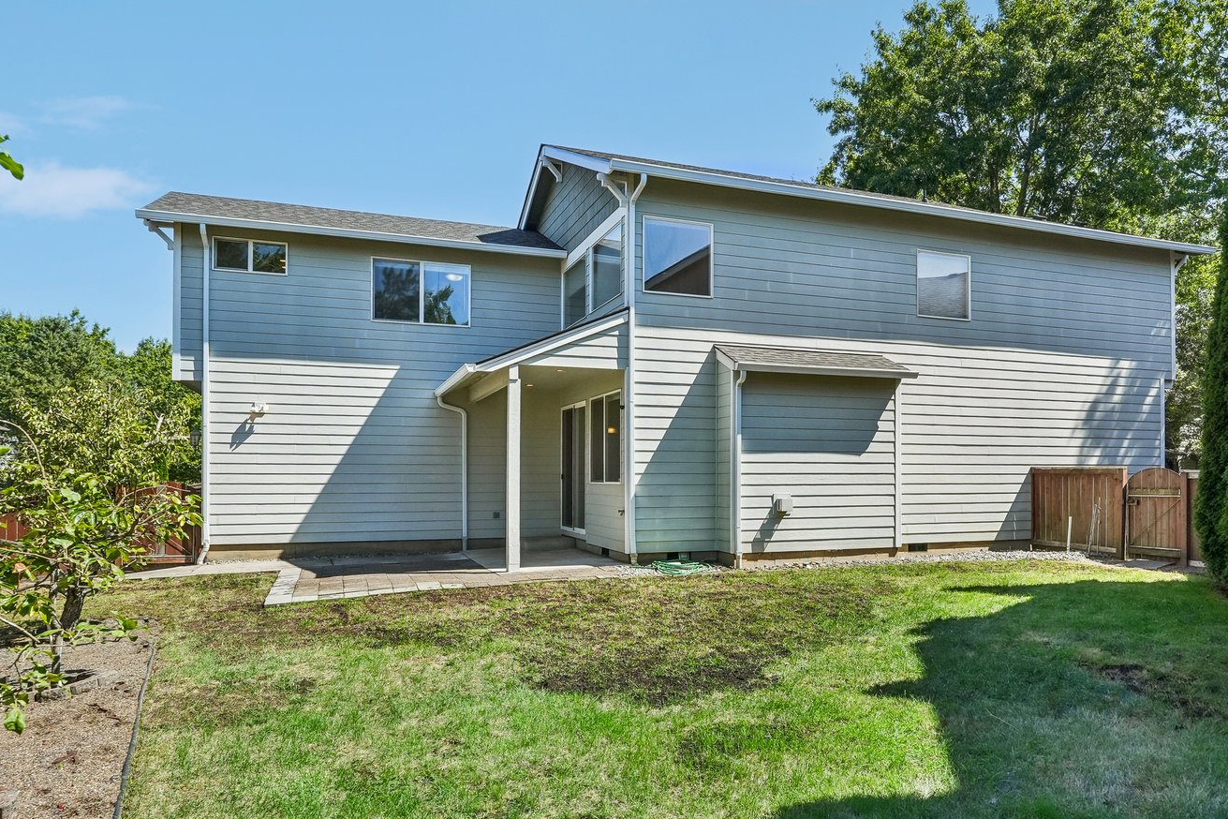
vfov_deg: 51.2
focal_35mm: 25
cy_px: 438
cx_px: 695
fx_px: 853
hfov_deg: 71.2
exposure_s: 1/800
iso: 400
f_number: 8
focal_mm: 16
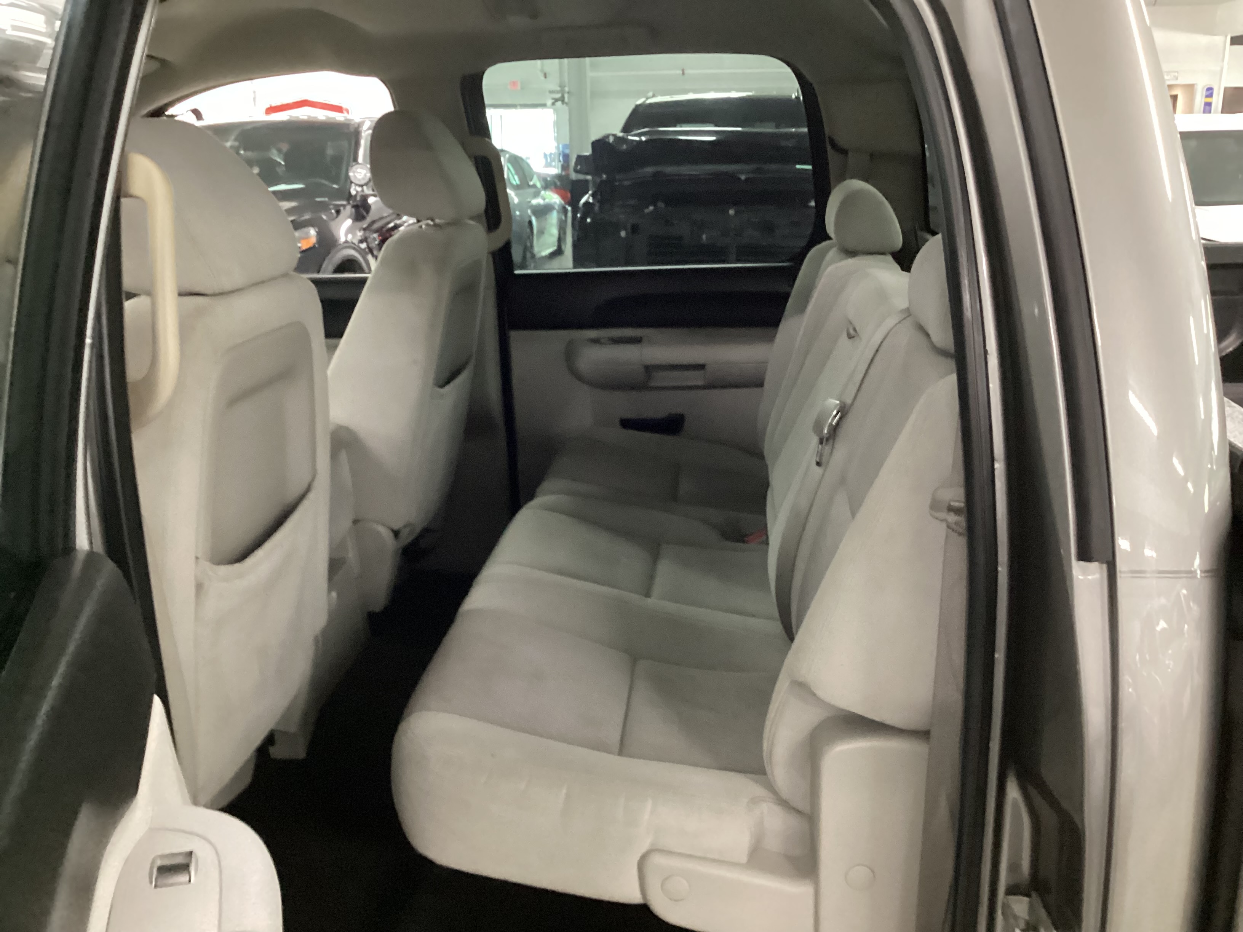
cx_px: 622
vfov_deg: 45.4
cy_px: 466
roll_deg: -0.5
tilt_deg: -20.2
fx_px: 1113
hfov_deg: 58.4
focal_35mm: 31
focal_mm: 3.3
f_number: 2.4
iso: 640
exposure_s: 1/25
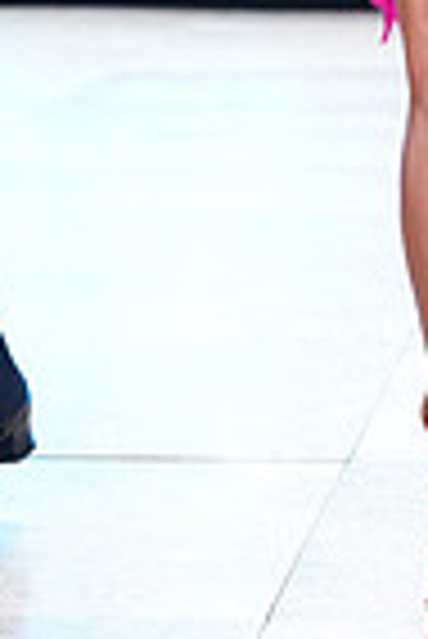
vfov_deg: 7.1
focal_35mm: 286
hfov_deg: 4.8
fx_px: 5088
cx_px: 309
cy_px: -405
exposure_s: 1/250
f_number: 4
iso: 2500
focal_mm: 70
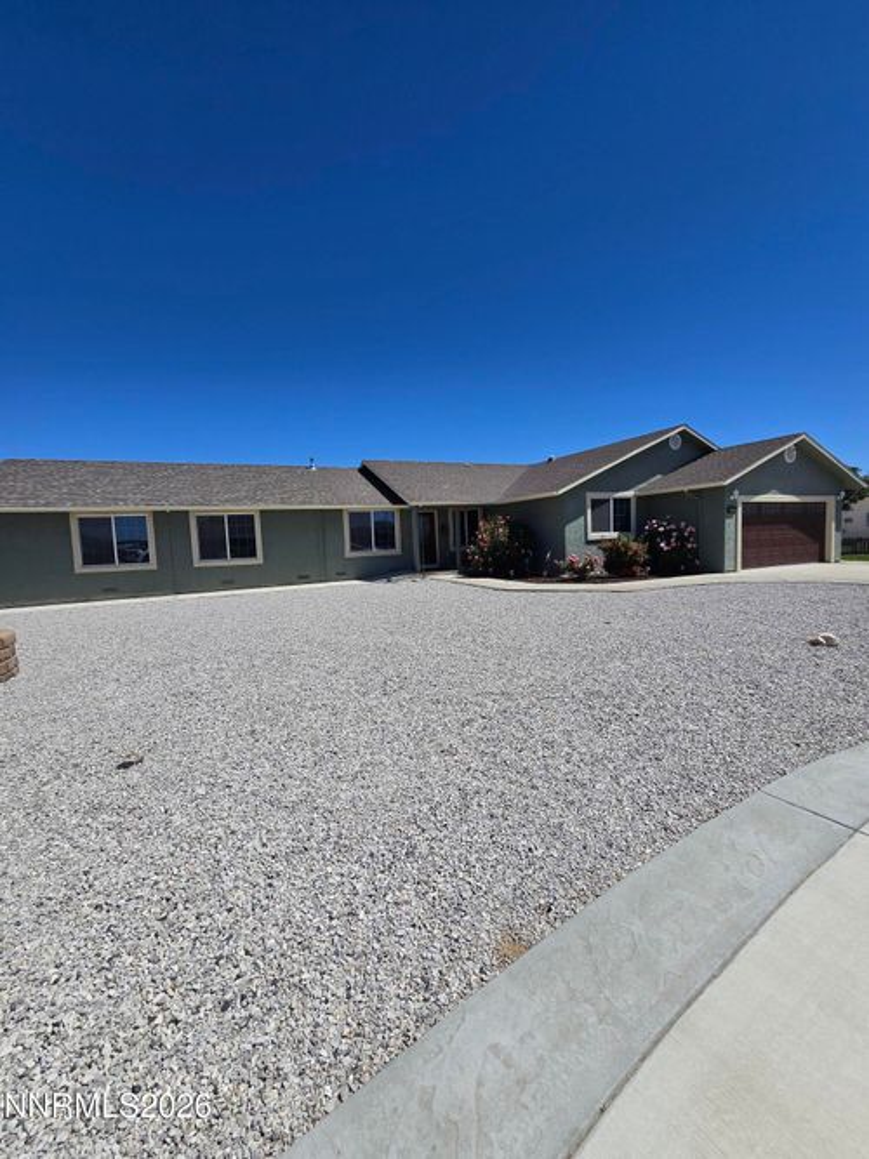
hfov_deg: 89.9
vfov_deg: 106.2
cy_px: 580
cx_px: 434
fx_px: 435
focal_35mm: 13
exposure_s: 1/4730
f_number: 2.2
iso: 50
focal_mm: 2.2
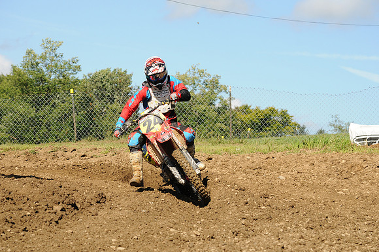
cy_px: 126
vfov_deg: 10.7
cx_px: 190
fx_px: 1340
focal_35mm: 128
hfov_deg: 16.1
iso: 400
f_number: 7.1
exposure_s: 1/1000
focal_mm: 85
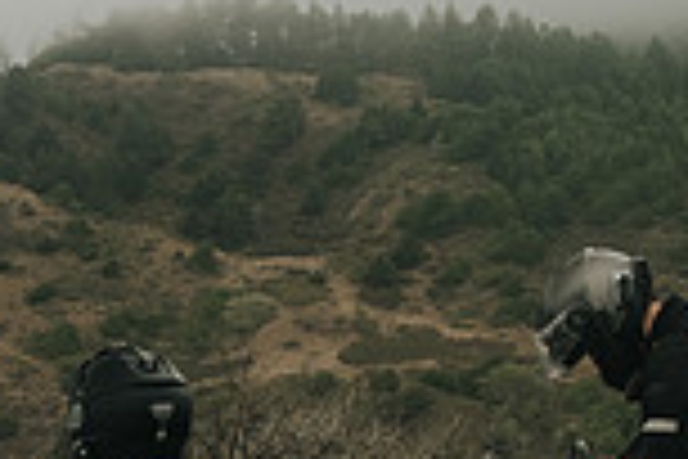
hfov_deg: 21.1
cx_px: -94
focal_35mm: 91
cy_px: 529
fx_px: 1739
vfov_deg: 14.6
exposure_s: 1/1250
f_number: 5.6
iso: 800
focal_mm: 16
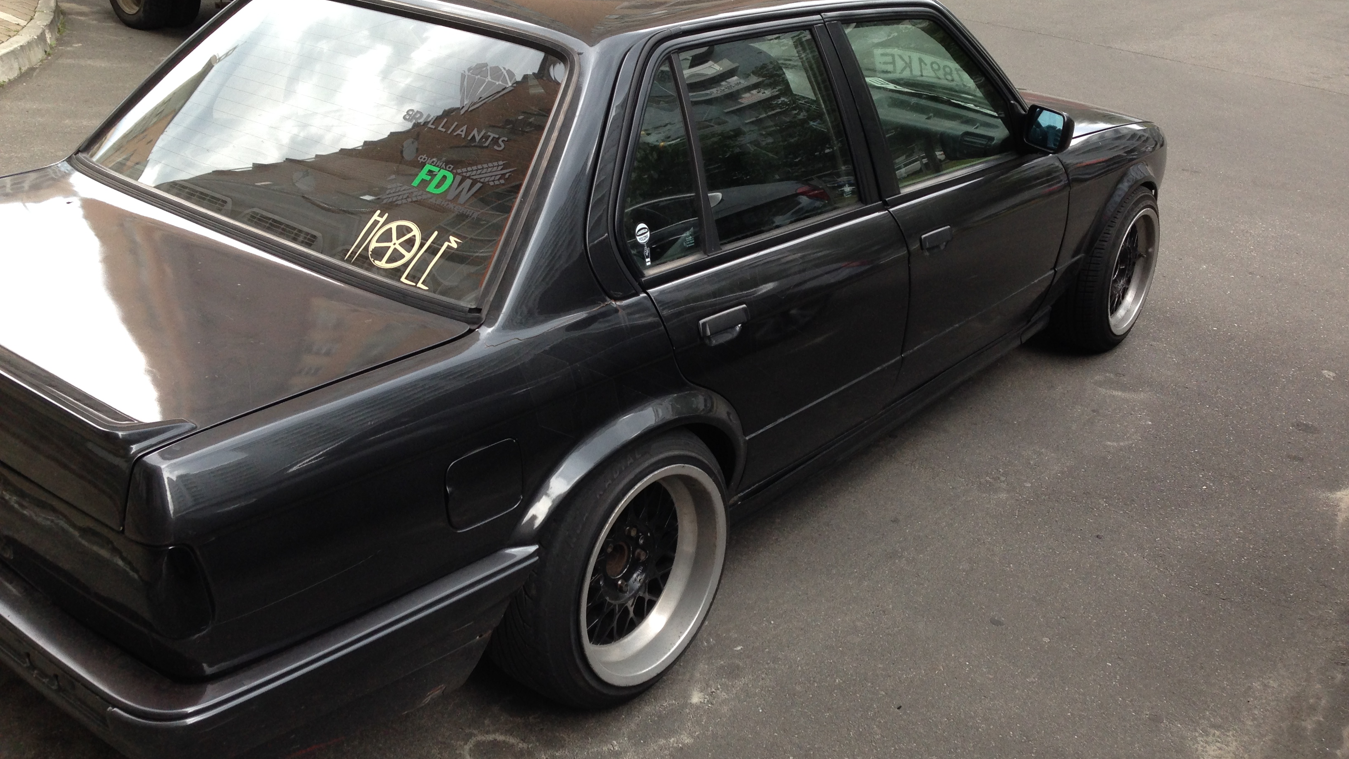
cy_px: 329
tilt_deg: -23.4
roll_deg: -2.4
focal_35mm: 36
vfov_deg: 32.8
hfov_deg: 55.3
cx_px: 674
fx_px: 1288
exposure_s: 1/120
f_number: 2.4
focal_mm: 4.12
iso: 80
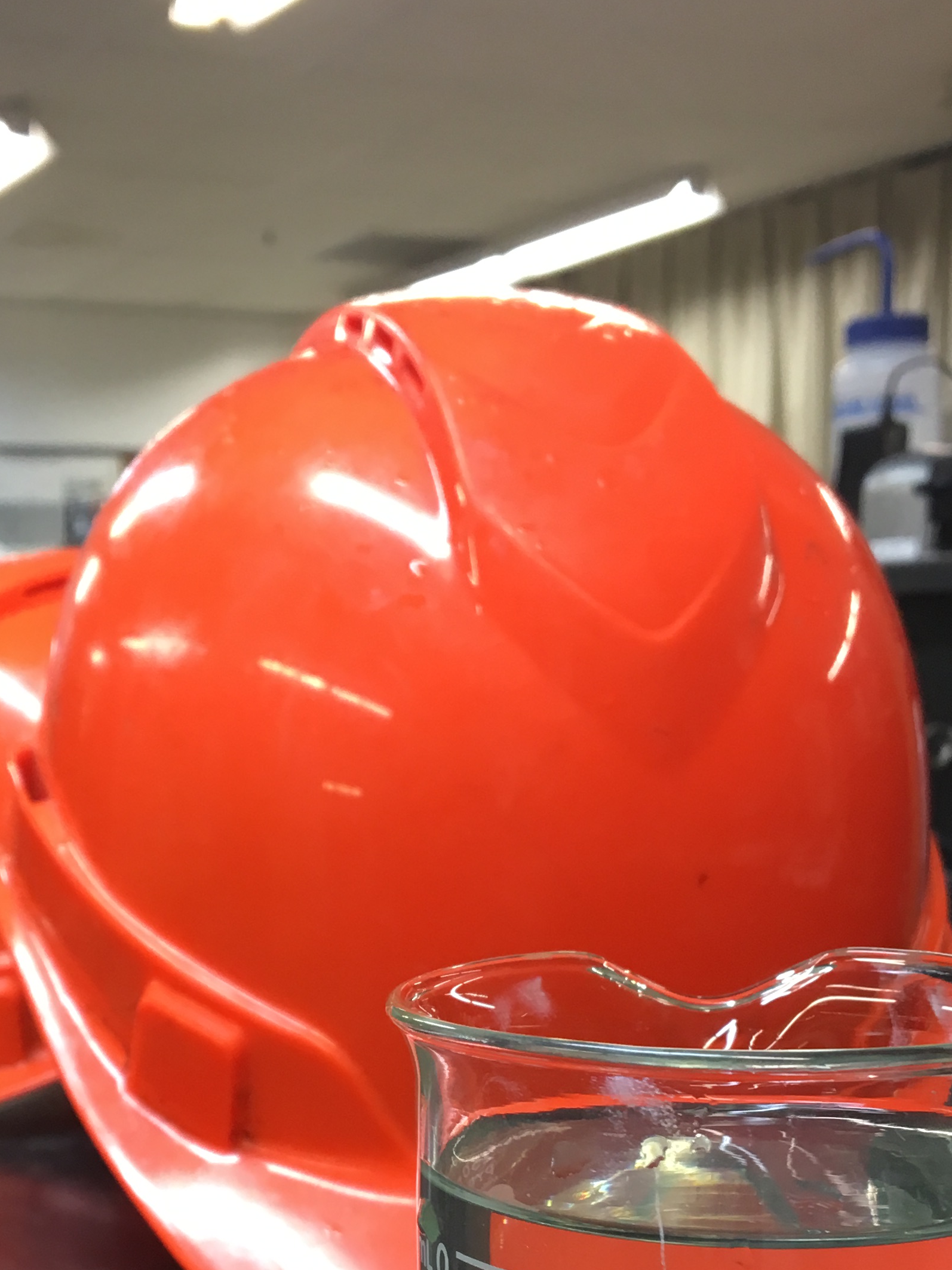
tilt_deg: -7.7
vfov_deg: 34.2
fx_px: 2017
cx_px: 280
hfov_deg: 26.3
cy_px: 961
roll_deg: +2.1
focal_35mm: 55
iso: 64
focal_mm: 4.15
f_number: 2.2
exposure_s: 1/30
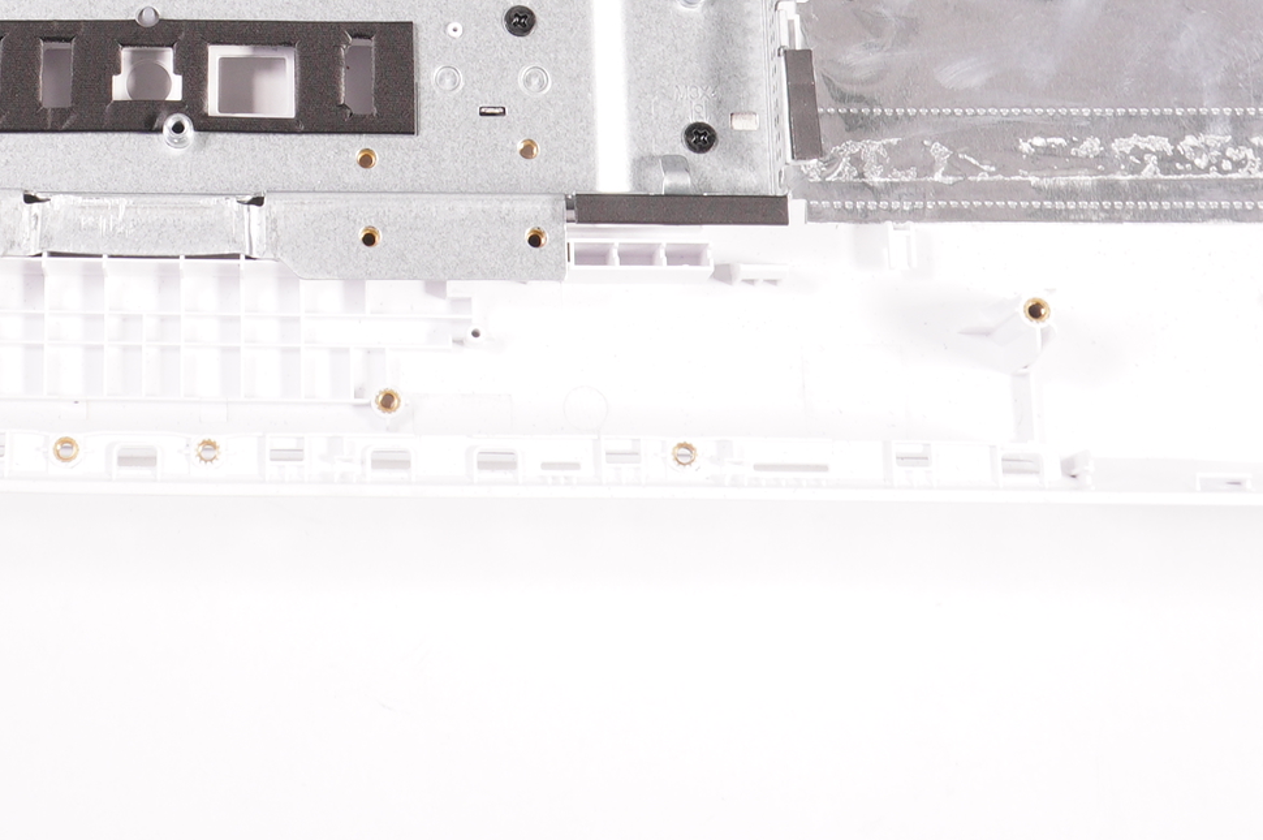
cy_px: -460
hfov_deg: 21.5
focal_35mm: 93
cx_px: 143
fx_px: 3260
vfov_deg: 13.7
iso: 160
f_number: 5.6
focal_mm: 20
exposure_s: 1/40
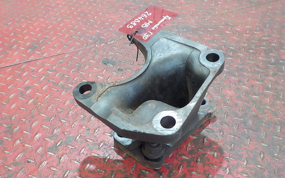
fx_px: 248
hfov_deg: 59.7
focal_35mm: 32
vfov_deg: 39.3
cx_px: 142
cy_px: 100
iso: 400
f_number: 3.3
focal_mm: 4.1
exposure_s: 1/15
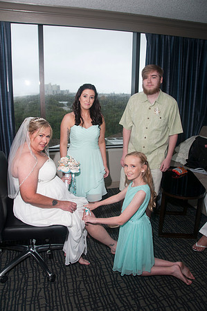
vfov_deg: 67.4
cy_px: 156
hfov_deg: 47.8
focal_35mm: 27
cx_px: 104
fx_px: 233
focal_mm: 18
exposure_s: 1/125
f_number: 5.6
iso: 400
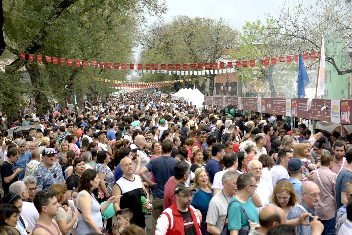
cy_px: 118
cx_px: 176
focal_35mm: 70
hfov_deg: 28.8
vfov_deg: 19.5
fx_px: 685
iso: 500
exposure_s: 1/400
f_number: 5
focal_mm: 70
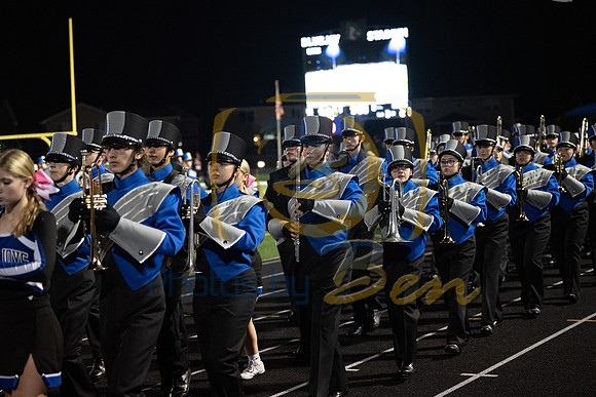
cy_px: 198
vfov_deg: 19.5
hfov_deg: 28.8
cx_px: 298
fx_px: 1159
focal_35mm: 70
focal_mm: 70
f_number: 2.8
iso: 2500
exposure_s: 1/640
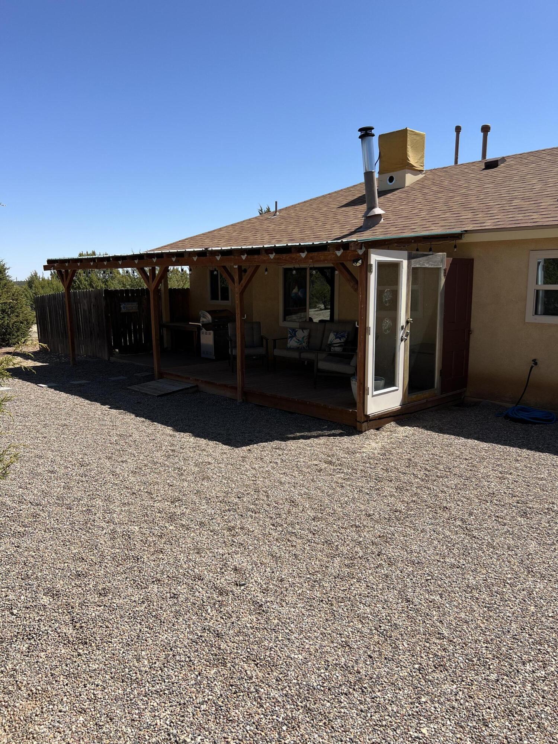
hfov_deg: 53.1
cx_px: 279
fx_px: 559
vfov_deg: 67.3
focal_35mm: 26
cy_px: 372
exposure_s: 1/4115
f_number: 1.5
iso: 50
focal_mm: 5.7
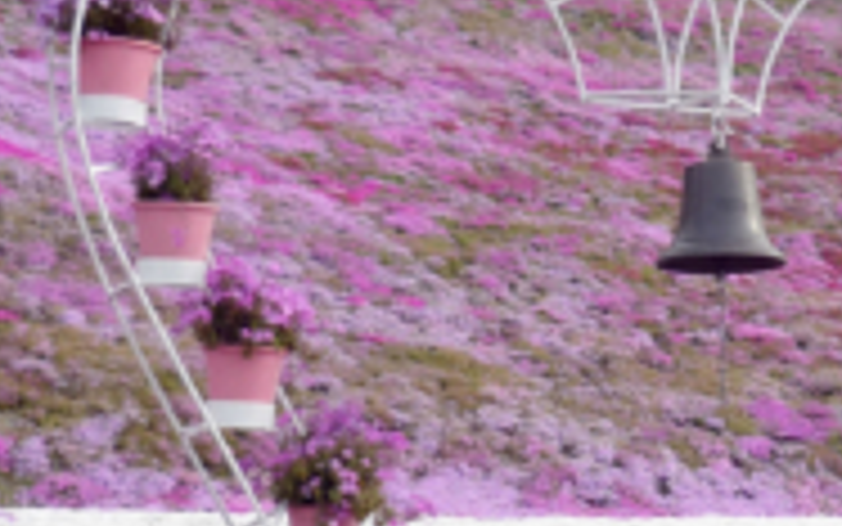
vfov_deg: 11.7
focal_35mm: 112
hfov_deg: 18.4
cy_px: 310
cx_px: 666
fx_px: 2571
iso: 100
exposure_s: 1/800
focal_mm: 5.5
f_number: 2.8
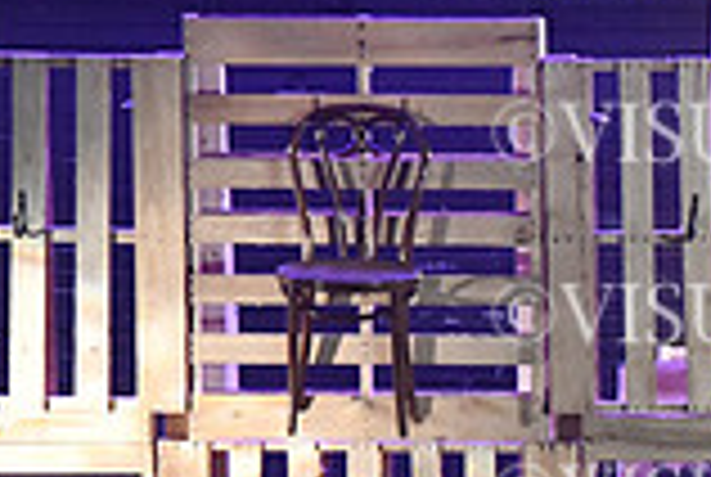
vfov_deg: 1.9
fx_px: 14484
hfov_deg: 2.8
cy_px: 767
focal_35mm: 732
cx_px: 1143
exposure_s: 1/250
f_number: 2.8
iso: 12800
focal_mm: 200
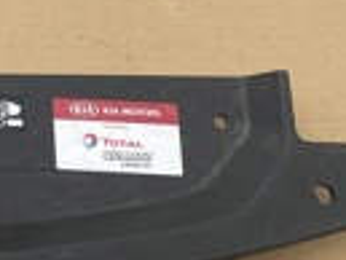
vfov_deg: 11.5
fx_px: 1291
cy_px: 197
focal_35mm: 129
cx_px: -367
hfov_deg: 13.0
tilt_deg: -70.4
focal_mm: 4.2
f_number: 1.6
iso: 32
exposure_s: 1/1195
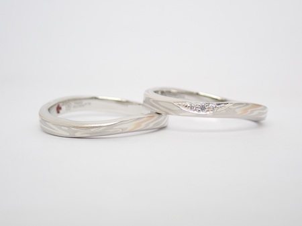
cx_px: 151
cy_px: 113
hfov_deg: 25.3
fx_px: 671
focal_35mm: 77
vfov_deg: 19.1
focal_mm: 13.65
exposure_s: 1/100
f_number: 4.1
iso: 200
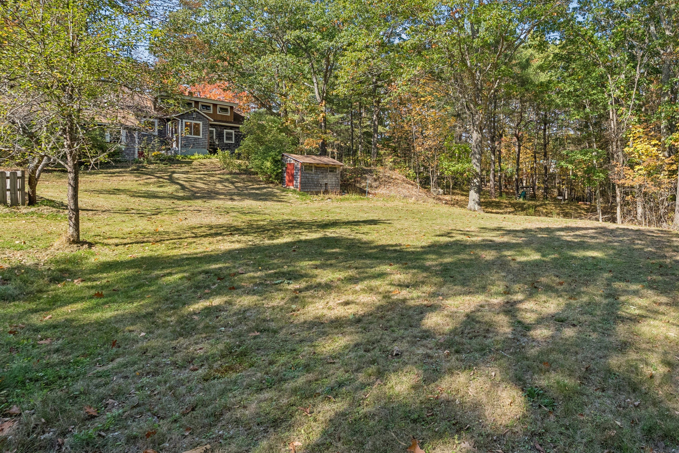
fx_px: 415
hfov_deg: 76.7
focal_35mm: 22
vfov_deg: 56.9
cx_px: 436
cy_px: 182
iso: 320
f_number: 7.1
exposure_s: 1/400
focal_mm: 16
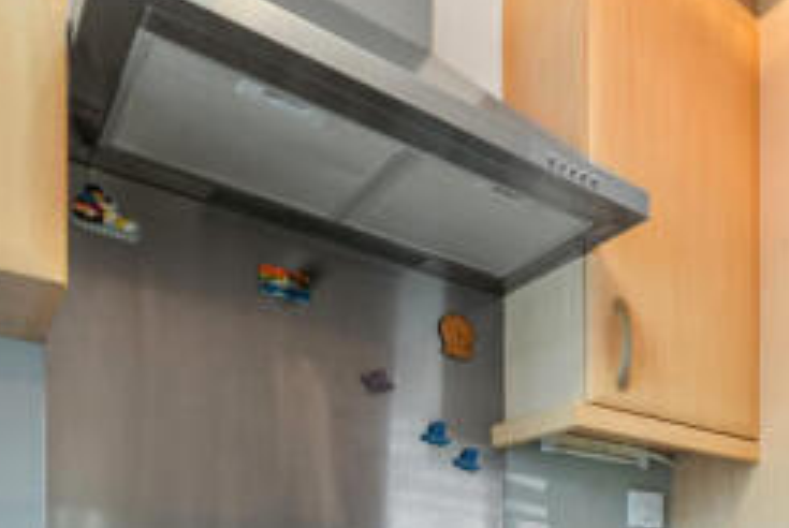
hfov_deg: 43.1
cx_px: 898
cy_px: 581
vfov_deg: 35.3
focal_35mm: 32
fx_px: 702
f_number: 9
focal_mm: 12
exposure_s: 6
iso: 200
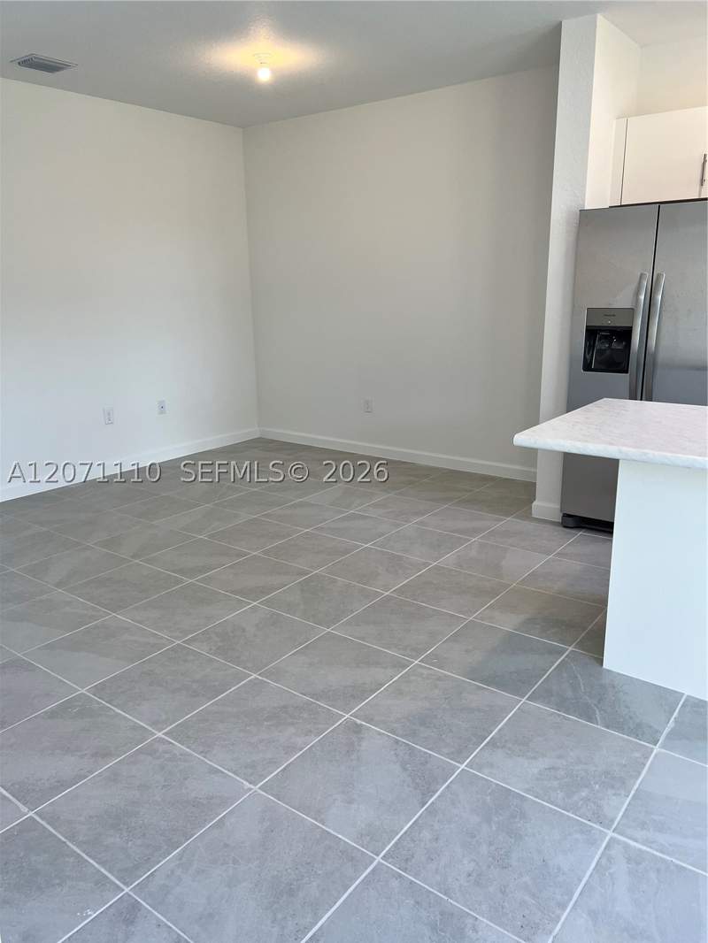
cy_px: 472
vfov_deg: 67.3
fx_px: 709
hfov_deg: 53.1
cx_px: 354
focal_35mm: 26
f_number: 1.5
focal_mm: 5.7
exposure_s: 1/162
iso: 64
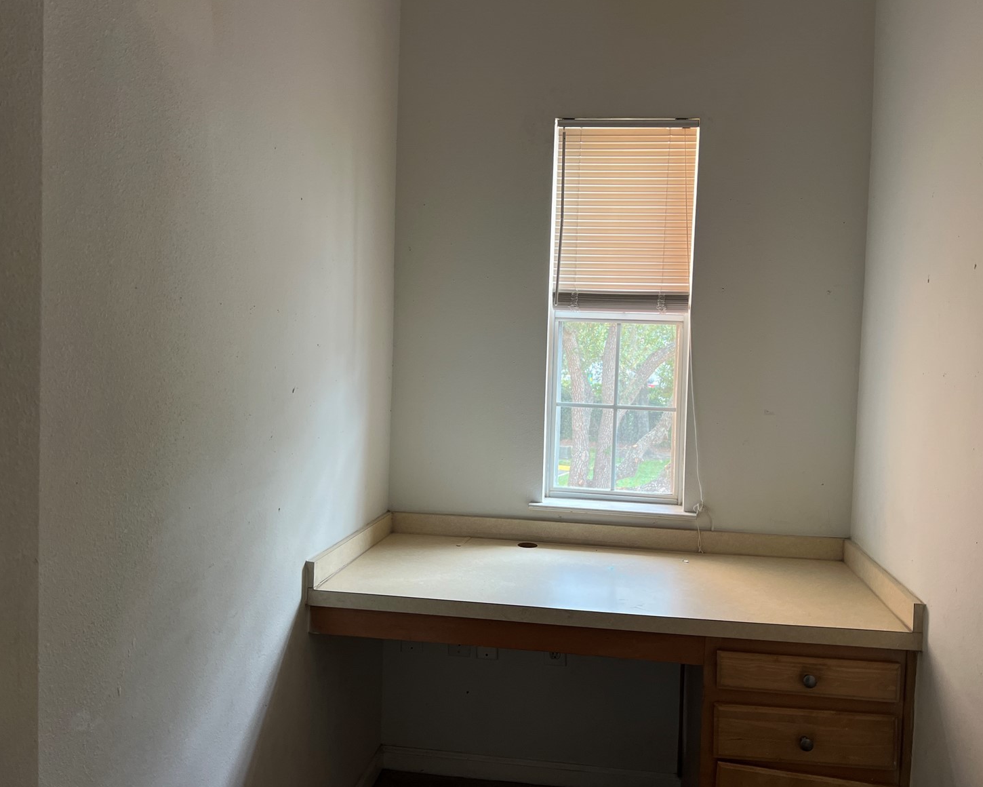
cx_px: 527
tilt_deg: -2.4
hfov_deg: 62.1
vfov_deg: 51.5
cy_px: 387
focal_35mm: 28
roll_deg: -2.0
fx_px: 815
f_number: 1.5
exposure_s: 1/121
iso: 100
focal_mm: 5.7
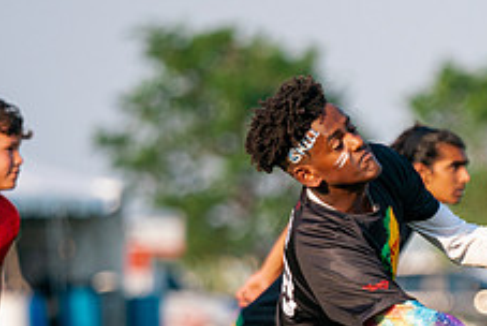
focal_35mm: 579
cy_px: 368
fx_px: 7843
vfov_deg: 2.4
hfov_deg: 3.6
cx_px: 484
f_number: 2.8
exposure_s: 1/4000
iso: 500
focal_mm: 200
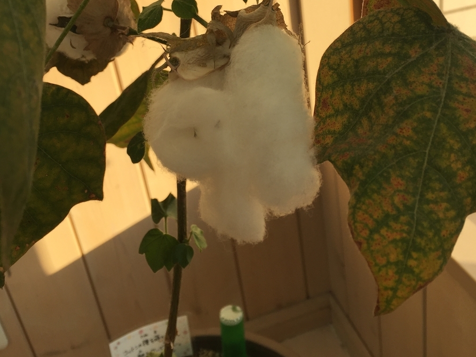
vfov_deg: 36.2
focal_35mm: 39
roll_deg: +8.0
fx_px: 536
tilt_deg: -25.1
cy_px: 103
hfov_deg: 47.9
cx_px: 237
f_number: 2.2
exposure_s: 1/549
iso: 32
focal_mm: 4.15
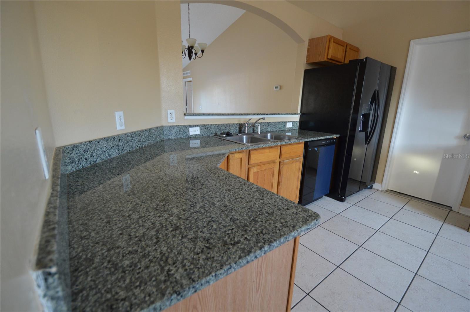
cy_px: 156
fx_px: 196
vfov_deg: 77.2
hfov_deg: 100.5
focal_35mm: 15
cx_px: 235
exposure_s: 1/60
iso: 800
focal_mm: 10
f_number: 3.5
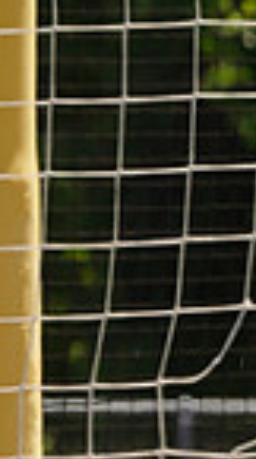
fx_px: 13345
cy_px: 525
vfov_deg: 2.0
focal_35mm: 1100
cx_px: 597
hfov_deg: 1.1
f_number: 13
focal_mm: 262
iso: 200
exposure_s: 1/250
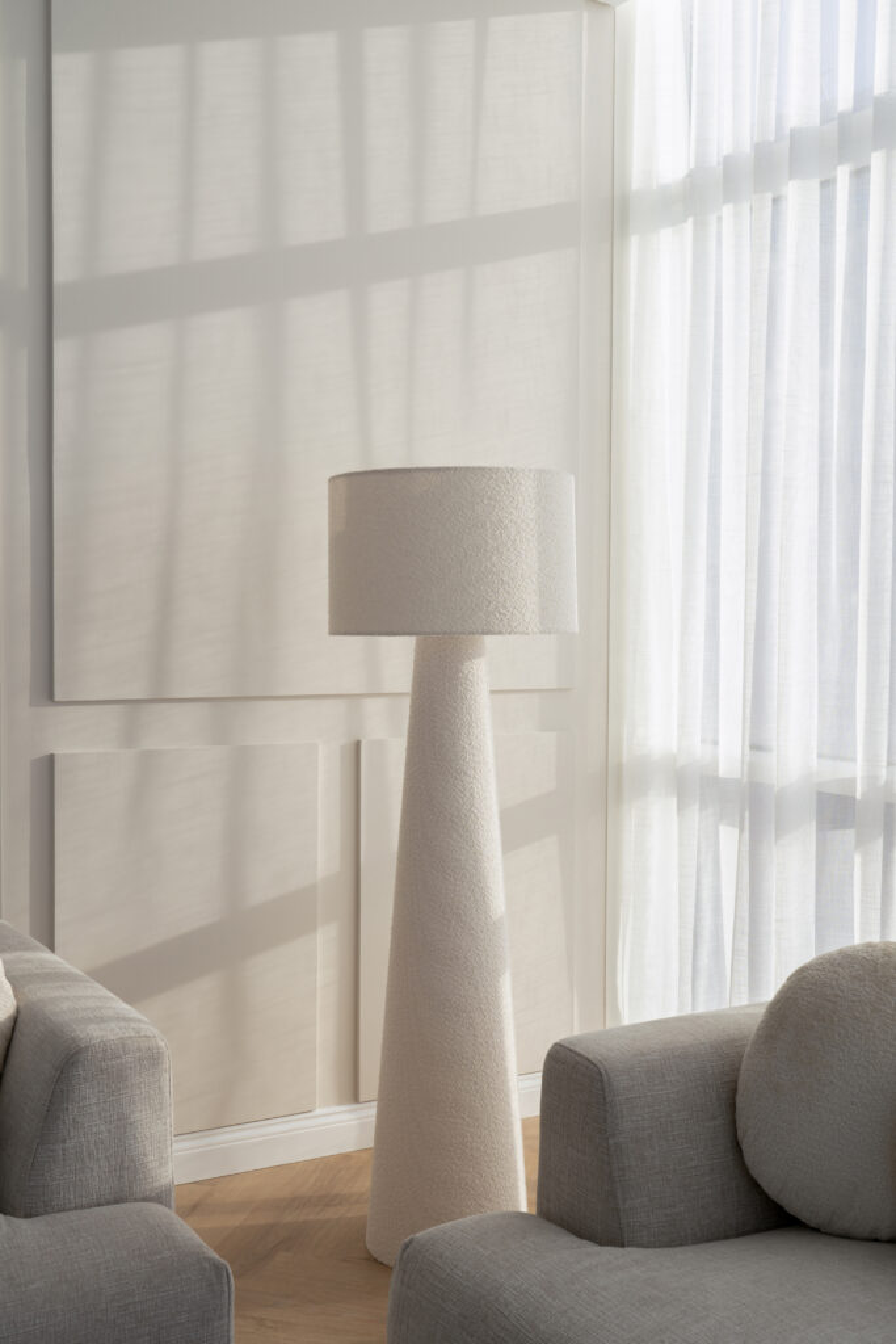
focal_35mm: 38
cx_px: 448
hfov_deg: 35.1
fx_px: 1418
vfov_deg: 50.7
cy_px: 672
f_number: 11
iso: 100
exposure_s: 1/30
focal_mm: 38
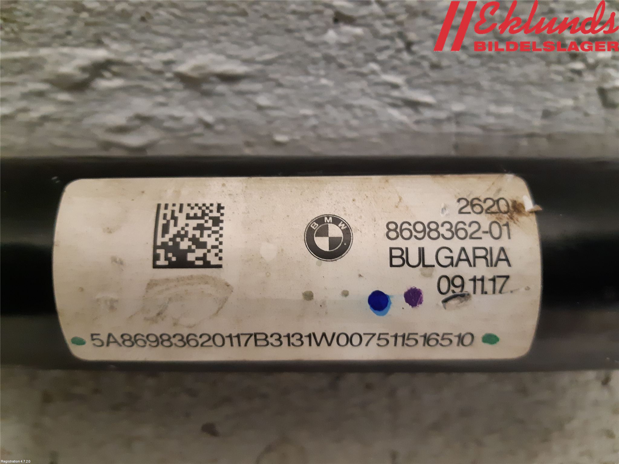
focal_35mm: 26
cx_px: 310
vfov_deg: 53.1
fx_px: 465
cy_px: 232
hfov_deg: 67.3
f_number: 1.7
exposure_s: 1/25
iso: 400
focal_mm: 3.93
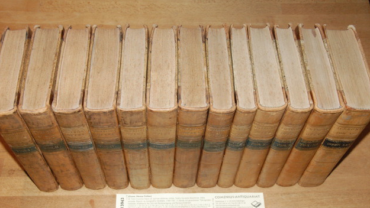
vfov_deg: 26.5
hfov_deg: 45.5
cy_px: 125
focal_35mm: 45
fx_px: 442
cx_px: 187
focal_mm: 28
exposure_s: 1/60
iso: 1600
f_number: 13
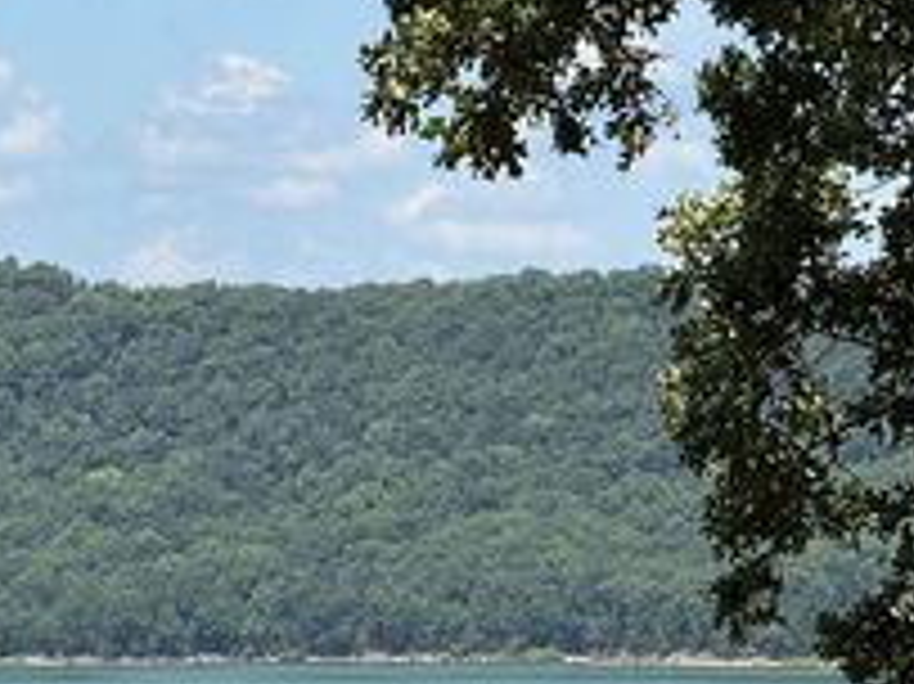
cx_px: 77
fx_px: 7811
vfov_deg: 5.0
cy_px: 709
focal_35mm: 296
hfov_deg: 6.7
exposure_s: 1/1368
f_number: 2.8
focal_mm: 15.66
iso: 50
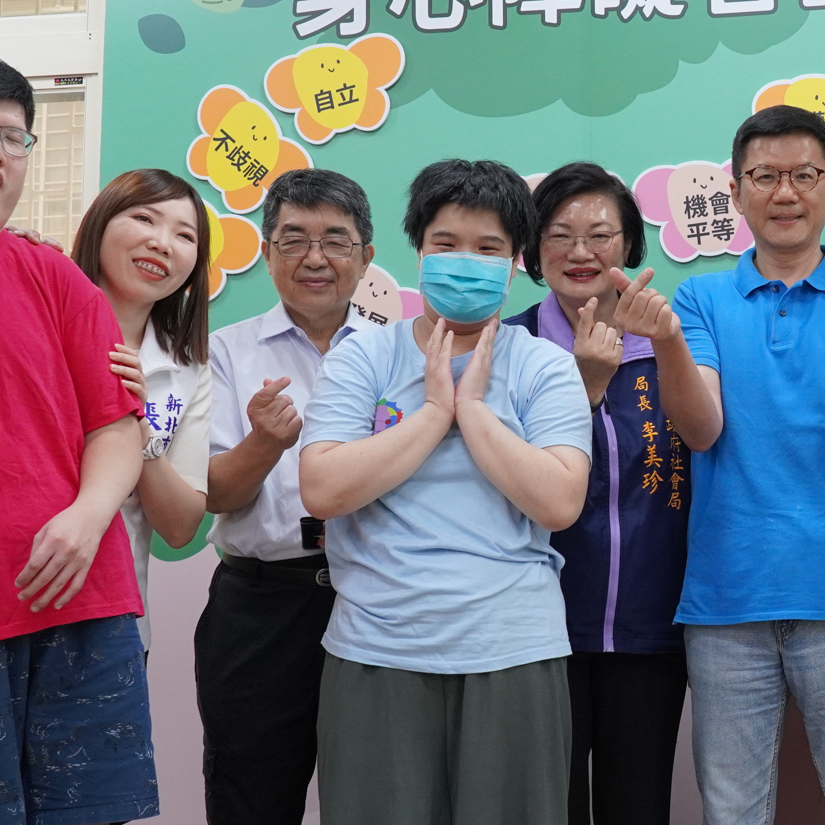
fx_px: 1733
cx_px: 732
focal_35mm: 64
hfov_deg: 26.0
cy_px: 358
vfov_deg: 26.8
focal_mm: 17
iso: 800
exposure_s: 1/160
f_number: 4
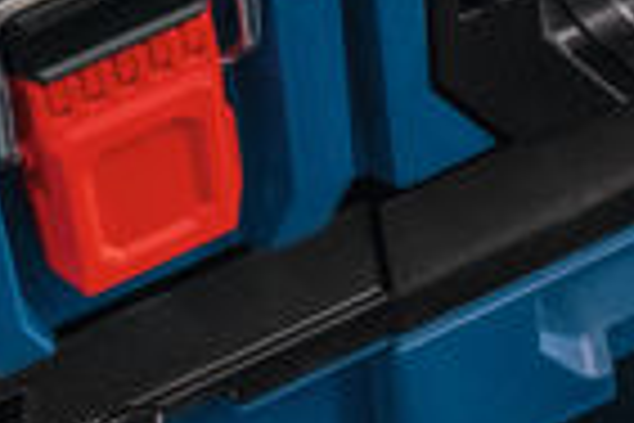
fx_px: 4297
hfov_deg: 8.3
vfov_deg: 5.4
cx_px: 962
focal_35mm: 244
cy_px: 1100
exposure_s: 1/125
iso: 1600
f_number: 6.3
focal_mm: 43
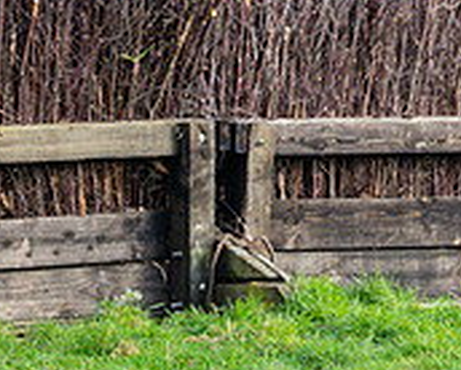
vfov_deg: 3.7
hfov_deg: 4.6
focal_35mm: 420
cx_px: 306
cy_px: -251
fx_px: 5737
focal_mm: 76
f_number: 4
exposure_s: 1/2000
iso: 640
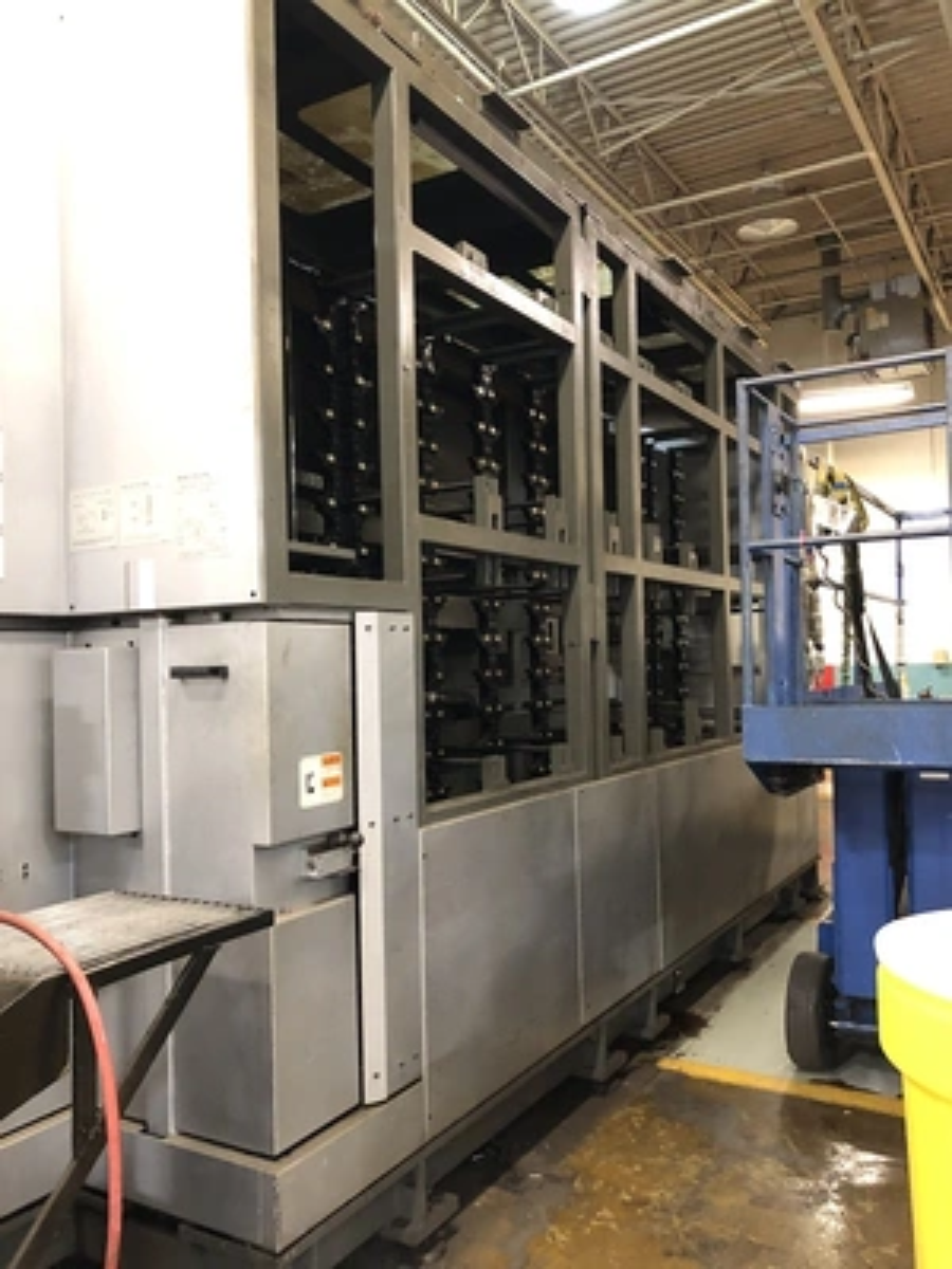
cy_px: 634
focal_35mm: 28
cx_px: 476
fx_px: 1027
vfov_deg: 63.4
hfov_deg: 49.7
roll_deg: +2.3
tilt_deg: +2.8
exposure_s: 1/6
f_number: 1.8
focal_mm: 3.99
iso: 100
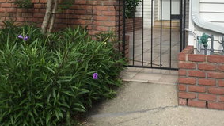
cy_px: 3
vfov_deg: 22.7
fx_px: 303
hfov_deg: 40.0
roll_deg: -1.5
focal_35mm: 51
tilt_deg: -1.6
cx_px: 152
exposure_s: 1/849
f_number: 2.4
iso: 25
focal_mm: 3.3
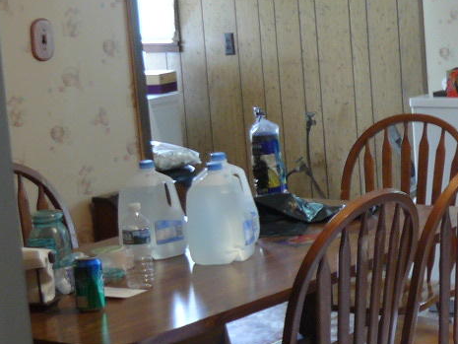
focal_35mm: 99
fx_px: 1310
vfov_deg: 14.9
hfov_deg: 18.9
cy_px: 168
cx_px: 520
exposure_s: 1/3.2
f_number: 2.8
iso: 100
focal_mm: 6
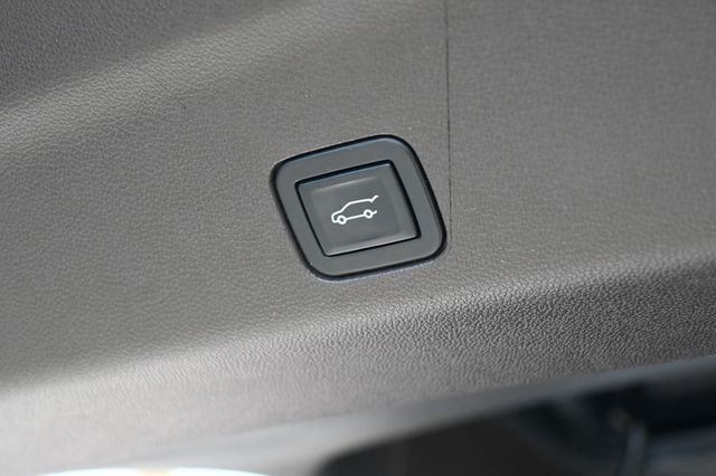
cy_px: 238
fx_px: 1342
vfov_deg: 20.1
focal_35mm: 68
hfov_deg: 29.9
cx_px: 358
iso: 900
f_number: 6
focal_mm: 45
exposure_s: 1/125
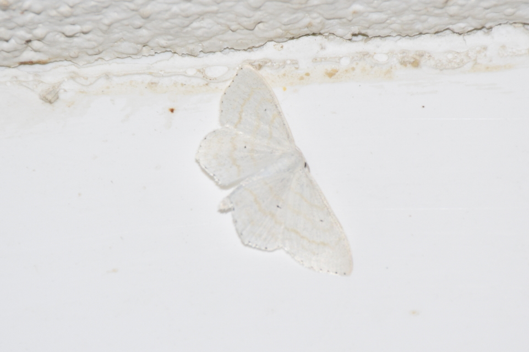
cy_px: 176
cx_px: 264
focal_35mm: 210
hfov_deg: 9.8
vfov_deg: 6.5
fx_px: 3085
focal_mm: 140
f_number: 7.1
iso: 320
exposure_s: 1/60
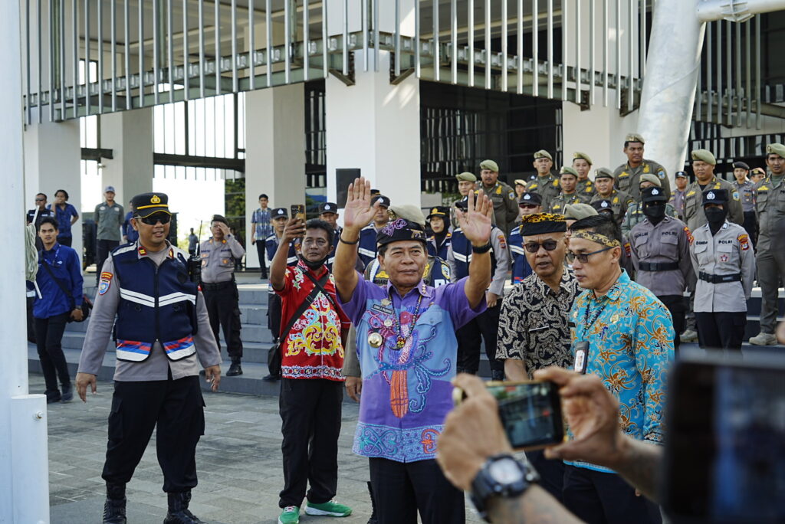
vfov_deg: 27.0
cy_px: 262
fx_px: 1091
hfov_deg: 39.6
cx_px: 392
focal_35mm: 50
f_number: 6.3
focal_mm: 50
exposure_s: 1/160
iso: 160
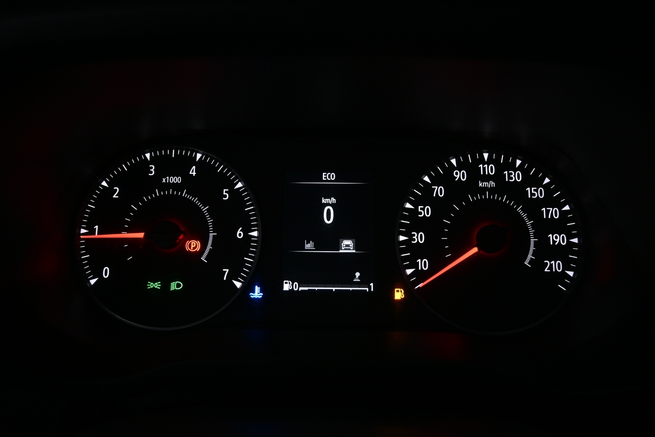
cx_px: 328
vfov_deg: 42.6
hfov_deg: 60.7
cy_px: 218
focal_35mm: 31
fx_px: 559
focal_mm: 20.5
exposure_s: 1/40
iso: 800
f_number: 3.8
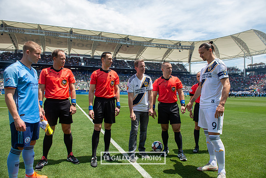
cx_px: 133
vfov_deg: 53.2
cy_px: 89
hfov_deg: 73.7
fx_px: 177
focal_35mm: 24
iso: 200
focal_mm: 24
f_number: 5.6
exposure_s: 1/1000
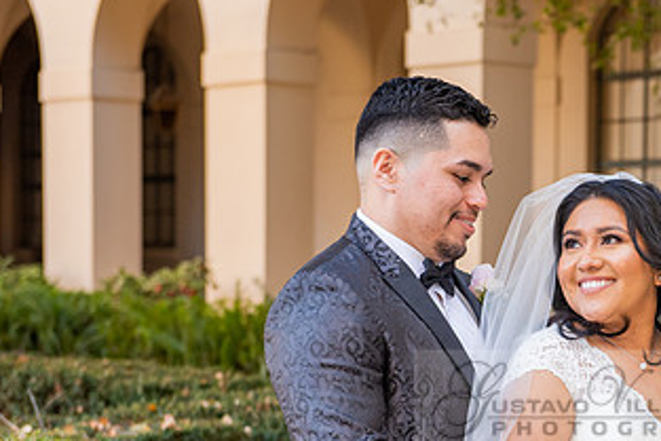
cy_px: 400
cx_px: 598
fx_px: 2112
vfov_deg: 11.8
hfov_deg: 17.5
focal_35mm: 115
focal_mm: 62
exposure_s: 1/200
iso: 640
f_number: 4.5
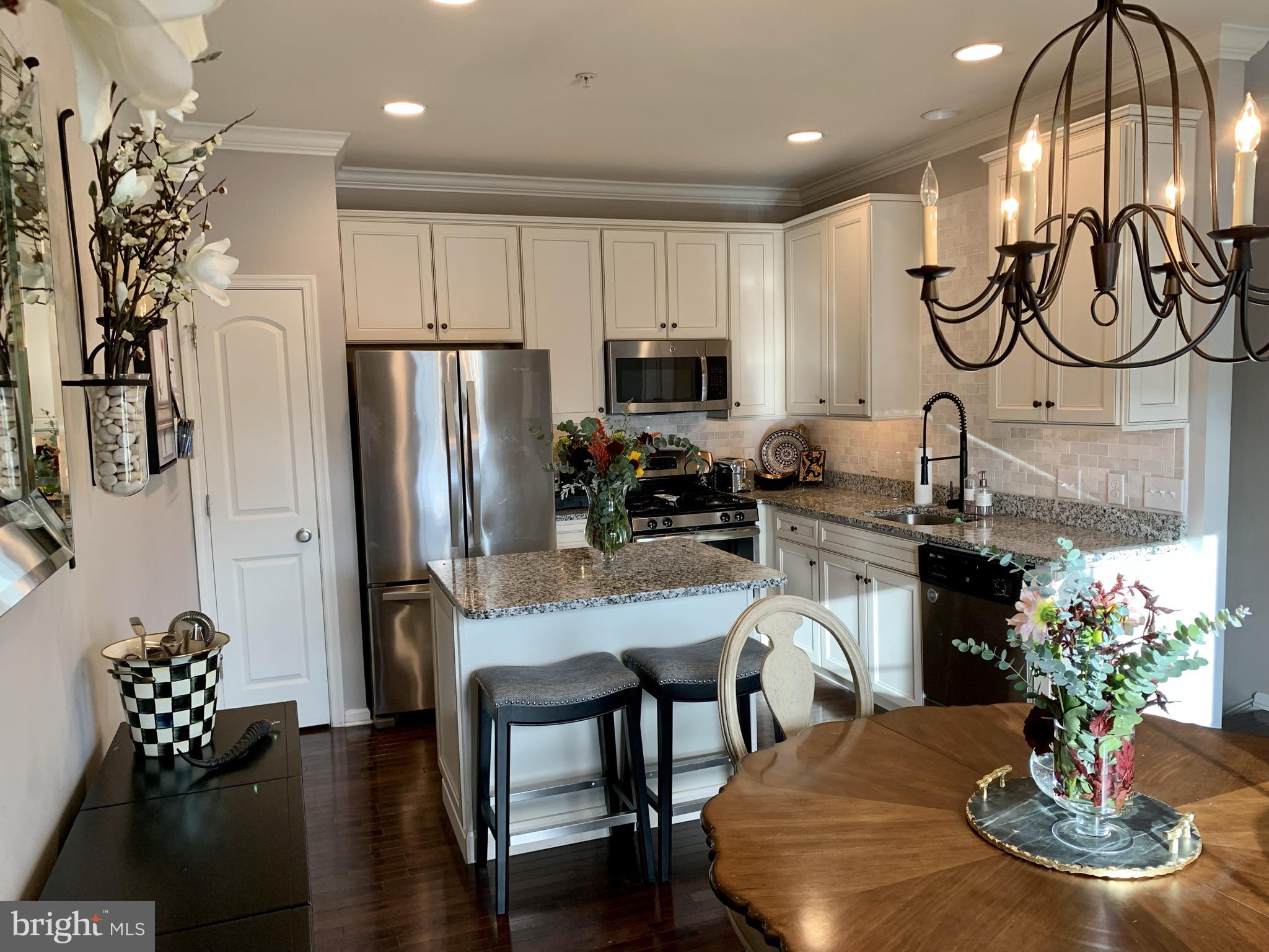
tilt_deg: -5.7
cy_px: 476
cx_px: 634
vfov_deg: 53.1
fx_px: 953
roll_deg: +1.5
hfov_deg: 67.3
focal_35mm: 26
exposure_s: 1/60
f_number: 1.8
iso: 64
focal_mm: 4.25
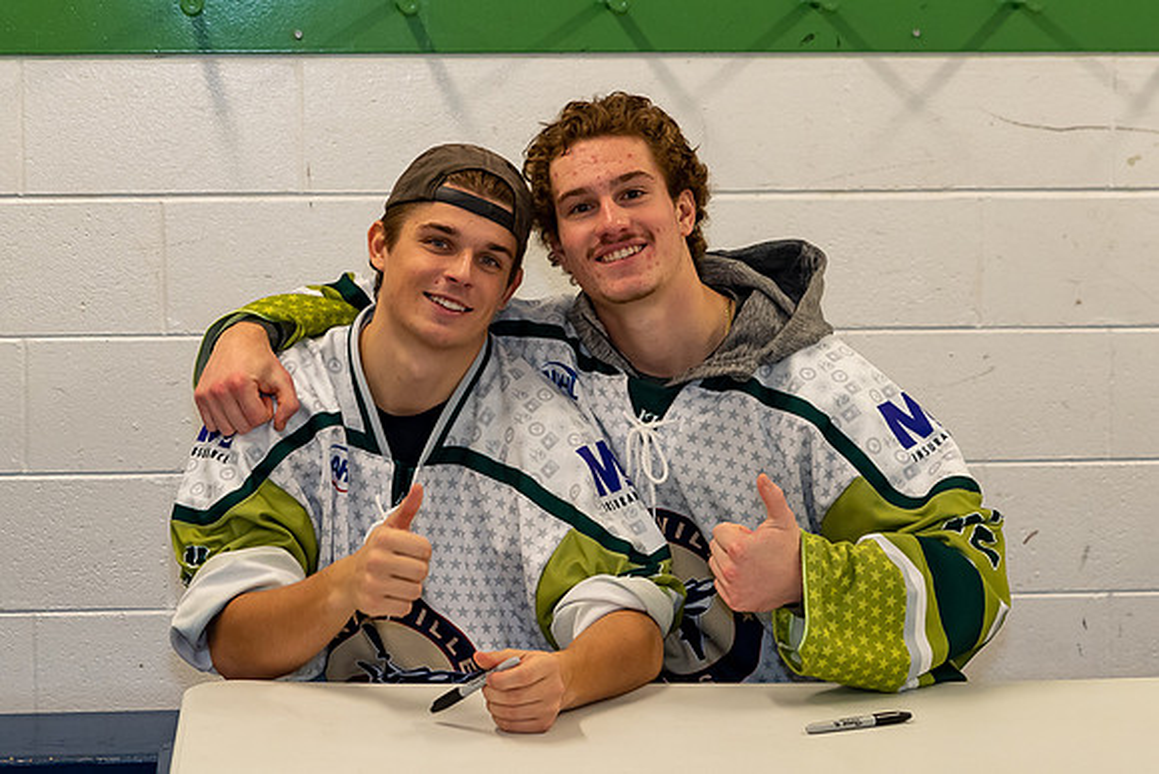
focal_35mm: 107
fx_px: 3452
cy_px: 364
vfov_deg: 12.8
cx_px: 623
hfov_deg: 19.1
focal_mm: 52
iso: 1250
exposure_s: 1/160
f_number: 3.5
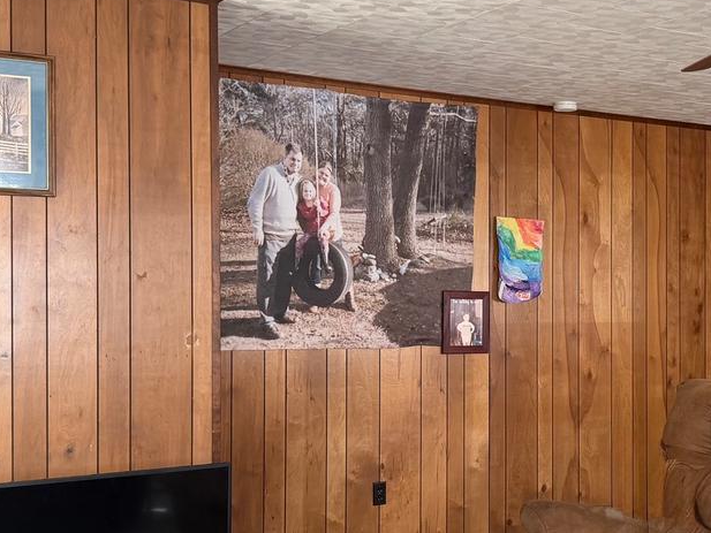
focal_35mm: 56
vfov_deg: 26.1
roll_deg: +0.2
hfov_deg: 33.4
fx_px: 1150
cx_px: 566
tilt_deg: -1.2
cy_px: 310
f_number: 1.78
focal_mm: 6.76
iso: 200
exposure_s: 1/62
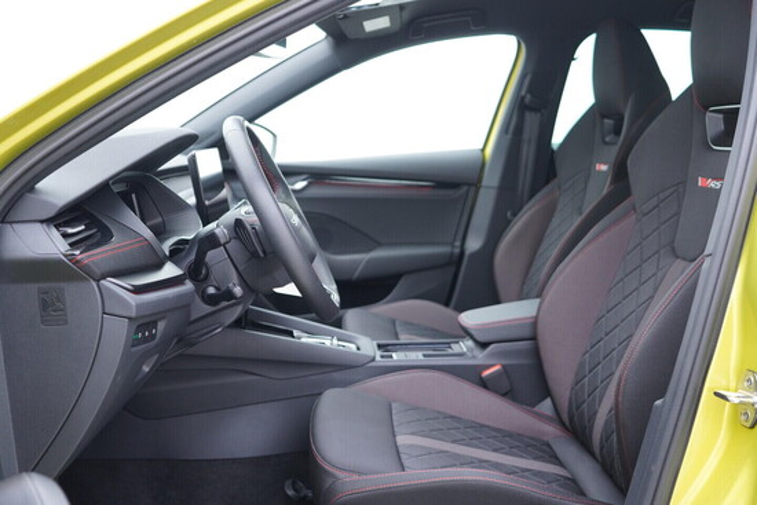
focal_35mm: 36
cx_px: 378
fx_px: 757
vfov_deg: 36.9
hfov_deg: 53.1
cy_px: 252
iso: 400
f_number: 2.8
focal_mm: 24
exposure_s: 1/40
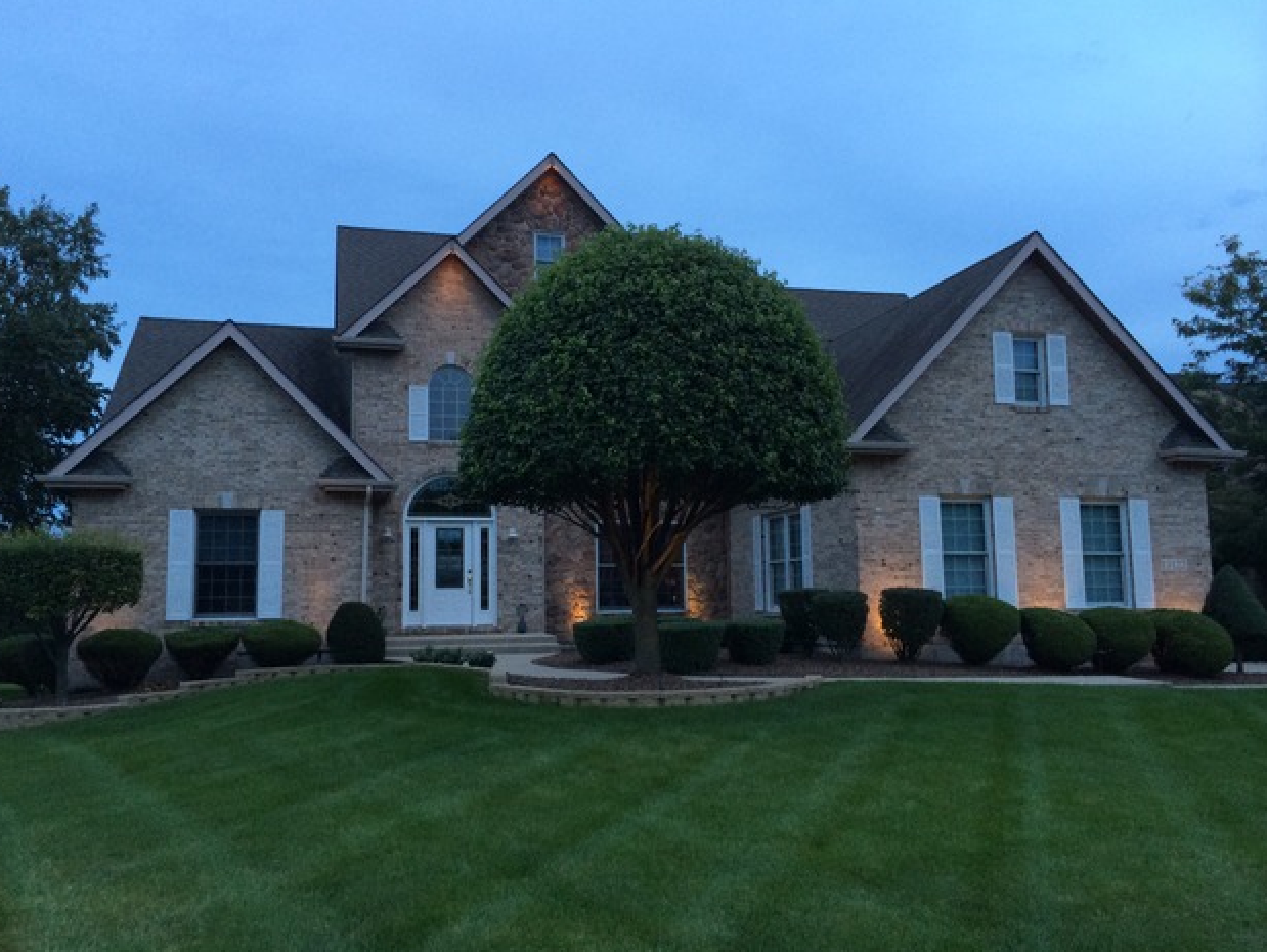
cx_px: 624
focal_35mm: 31
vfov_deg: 45.5
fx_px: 1135
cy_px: 477
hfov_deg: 58.3
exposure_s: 1/30
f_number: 2.2
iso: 64
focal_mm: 4.12
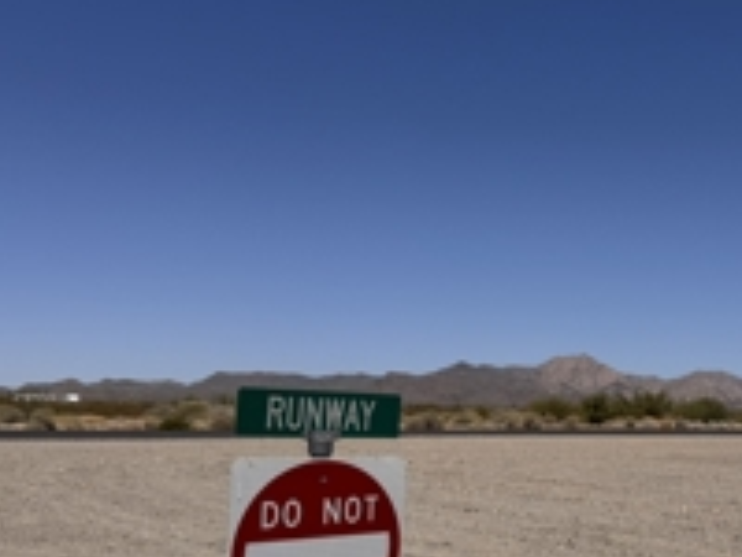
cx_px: 601
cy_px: 342
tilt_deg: +4.0
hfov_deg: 38.1
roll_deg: -1.7
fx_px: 1029
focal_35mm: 48
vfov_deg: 30.2
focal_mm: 6.76
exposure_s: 1/10417
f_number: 1.78
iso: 80
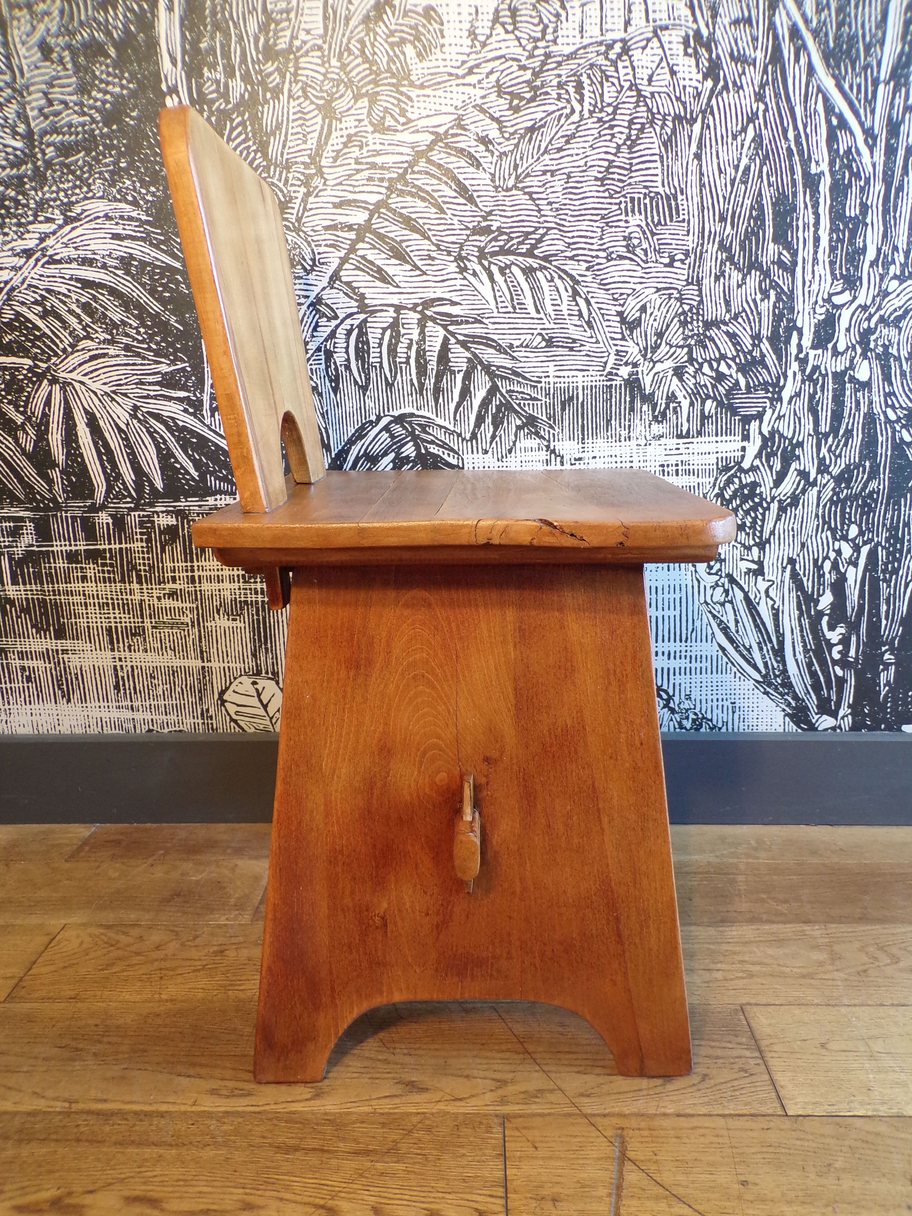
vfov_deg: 71.6
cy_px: 608
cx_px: 456
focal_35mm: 24
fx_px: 843
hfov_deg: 56.8
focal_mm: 4.3
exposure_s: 1/17
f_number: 3
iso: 204
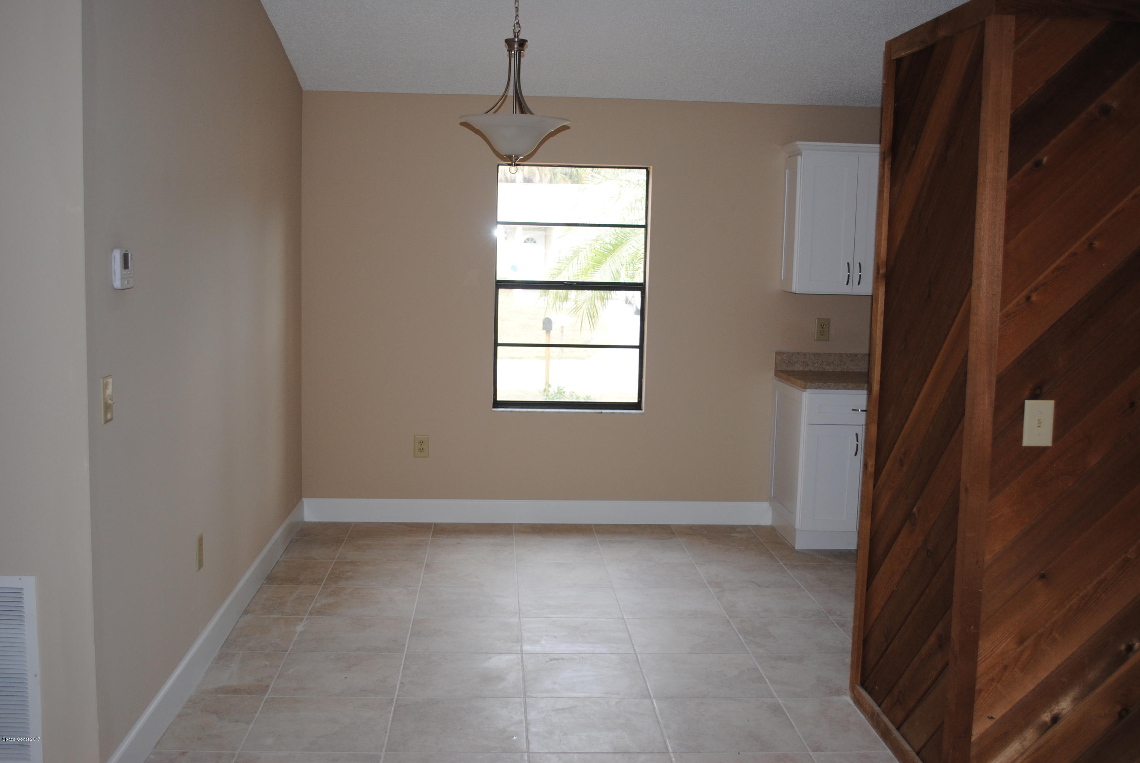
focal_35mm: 36
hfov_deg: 53.1
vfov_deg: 37.0
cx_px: 570
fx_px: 1141
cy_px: 382
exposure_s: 1/60
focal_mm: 24
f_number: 4
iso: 200
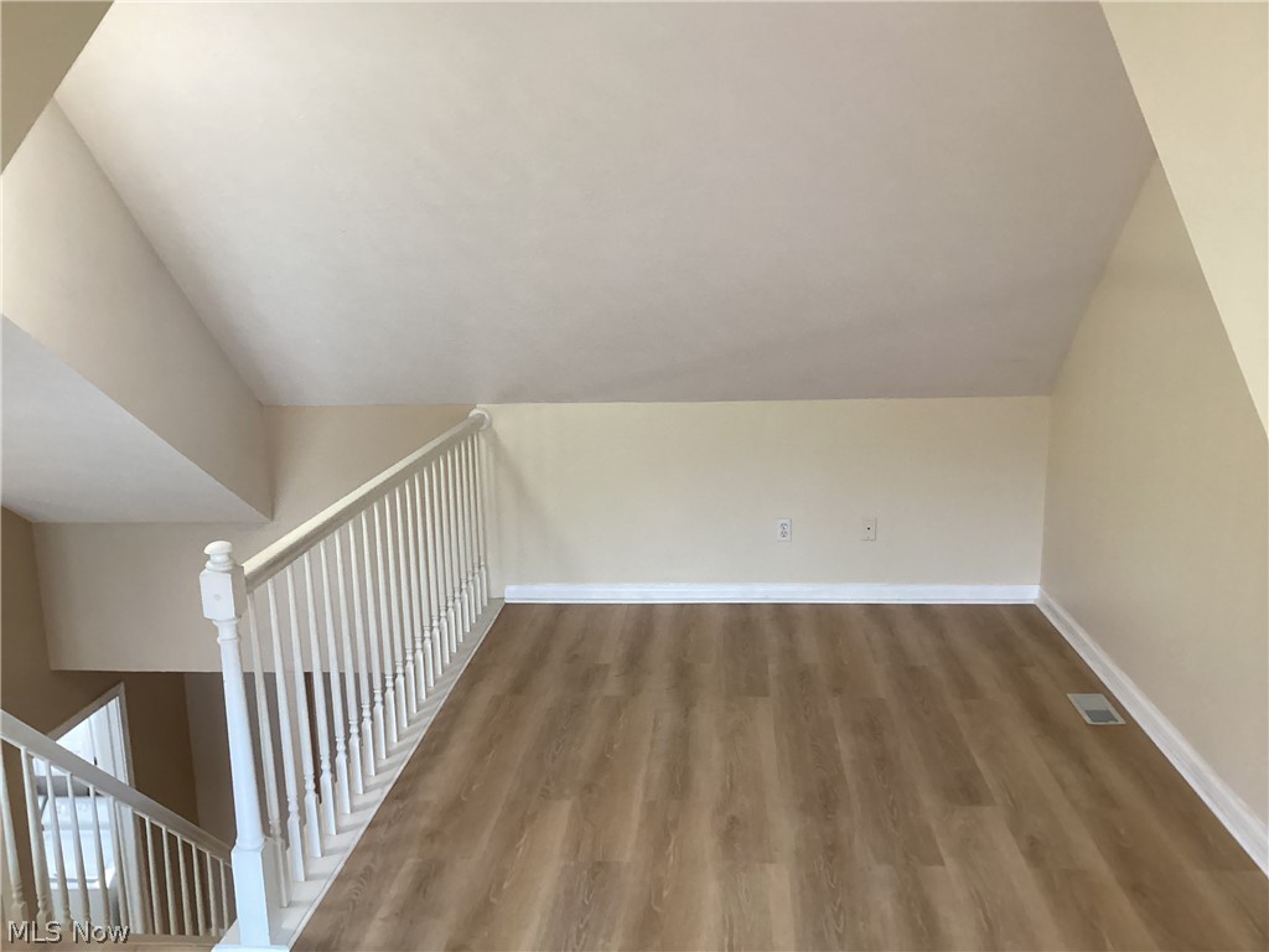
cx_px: 634
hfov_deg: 58.4
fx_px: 1136
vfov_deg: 45.4
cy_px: 476
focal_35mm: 31
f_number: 2.4
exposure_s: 1/50
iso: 160
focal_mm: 3.3
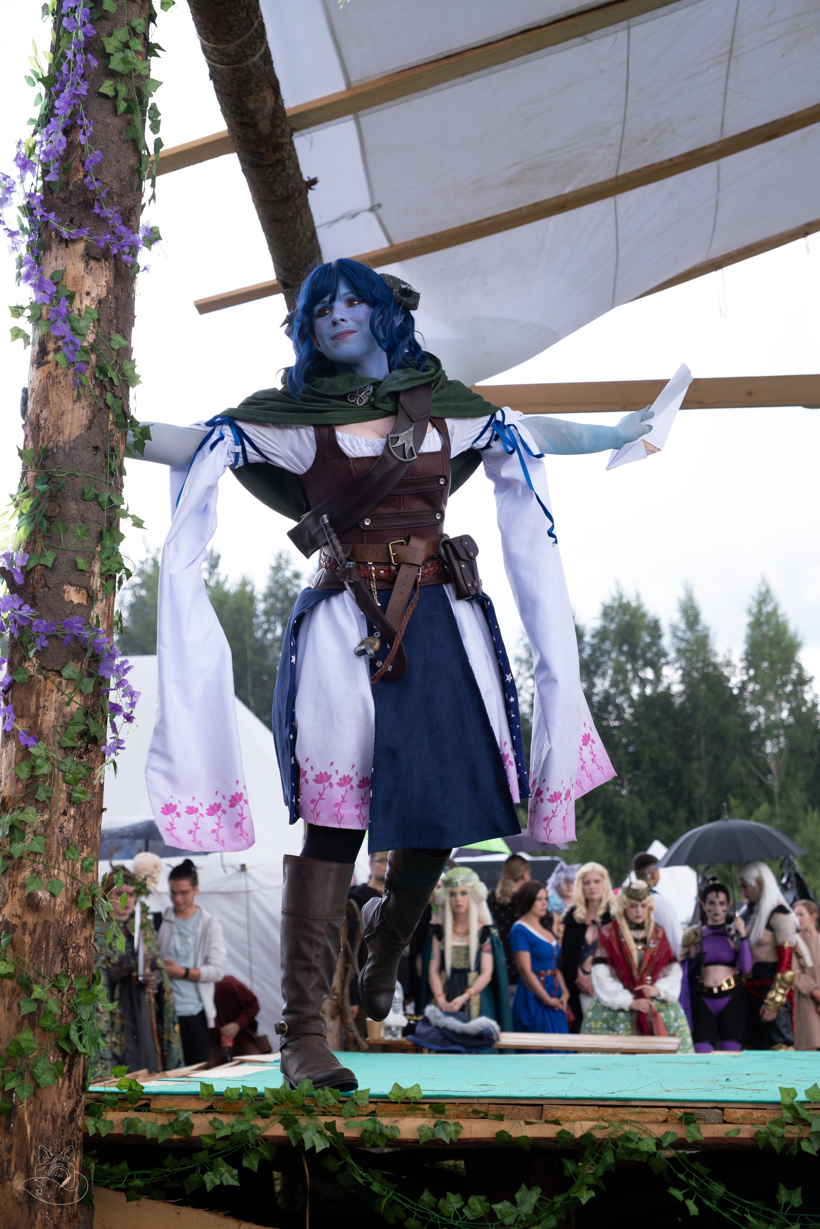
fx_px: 2118
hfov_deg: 21.9
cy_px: 614
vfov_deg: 32.4
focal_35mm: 62
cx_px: 410
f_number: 3.6
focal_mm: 41.4
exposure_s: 1/640
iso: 800
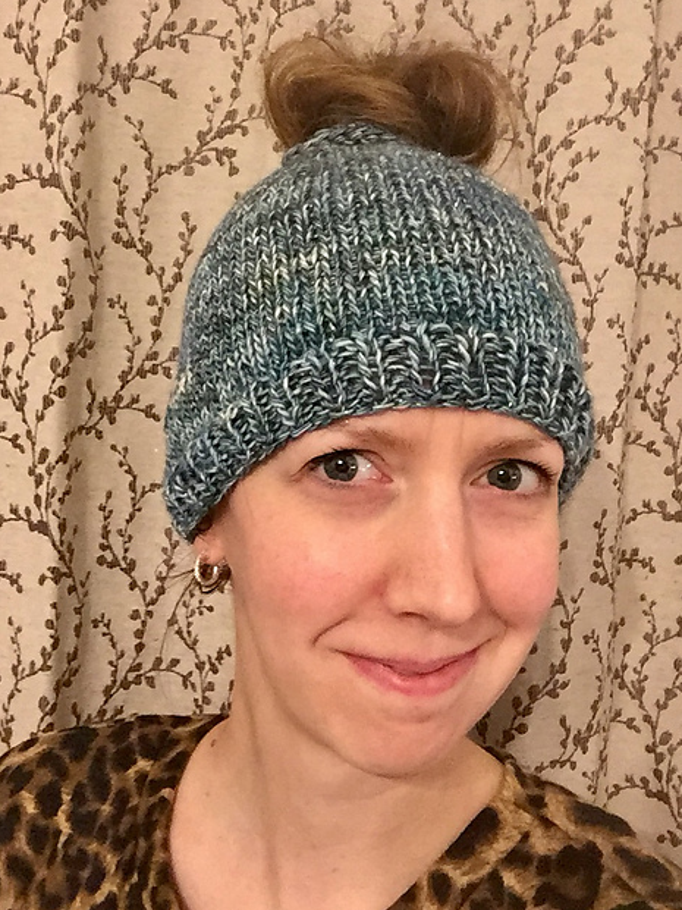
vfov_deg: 56.8
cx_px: 348
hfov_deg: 44.2
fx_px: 841
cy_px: 462
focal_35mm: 32
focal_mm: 2.65
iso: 320
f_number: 2.2
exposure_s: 1/24
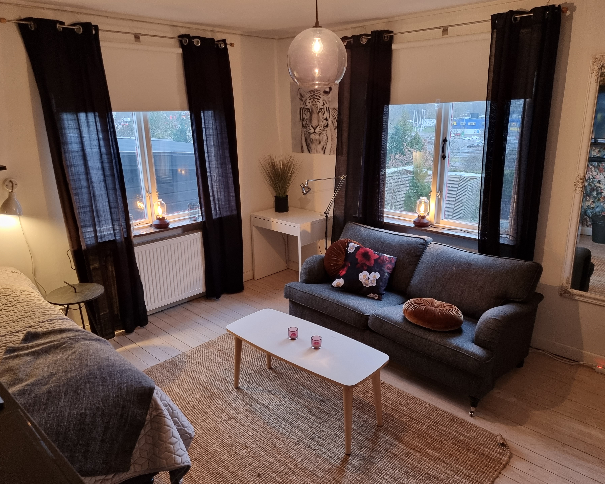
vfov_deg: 54.9
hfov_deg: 66.0
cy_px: 236
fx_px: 466
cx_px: 302
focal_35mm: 26
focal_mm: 6.7
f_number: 1.8
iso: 320
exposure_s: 1/50
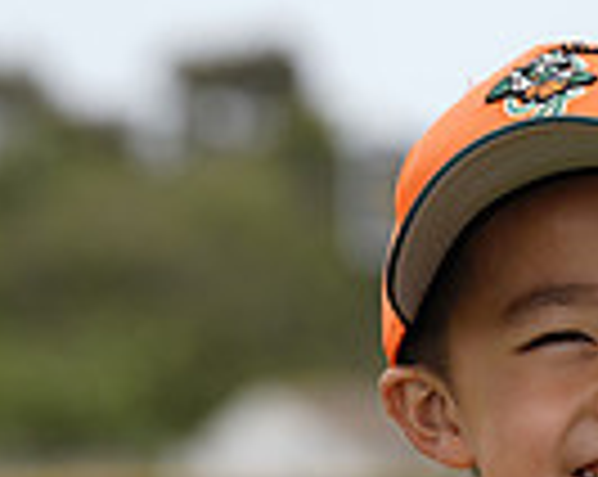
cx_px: 396
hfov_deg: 3.4
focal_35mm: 565
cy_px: 794
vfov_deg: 2.7
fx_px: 9985
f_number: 5.6
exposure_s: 1/250
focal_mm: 138
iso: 50
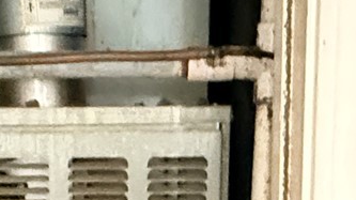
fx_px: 830
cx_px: 100
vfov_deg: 12.6
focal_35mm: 88
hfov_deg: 24.0
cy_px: 352
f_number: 2.2
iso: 2500
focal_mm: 2.22
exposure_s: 1/30
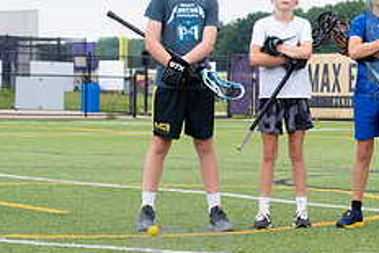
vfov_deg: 7.8
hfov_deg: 11.6
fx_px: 1843
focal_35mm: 175
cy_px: 42
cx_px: 417
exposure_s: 1/1250
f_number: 5.6
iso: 400
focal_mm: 70
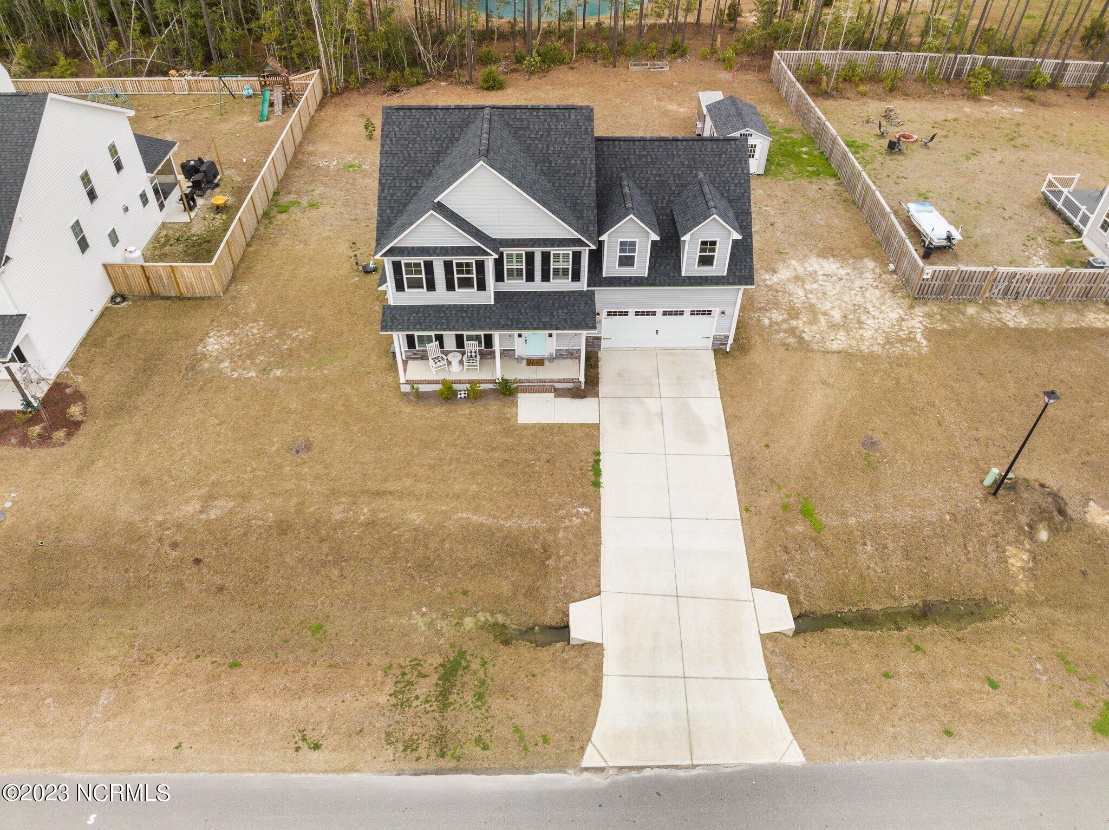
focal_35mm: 24
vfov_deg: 56.8
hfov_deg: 71.6
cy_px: 415
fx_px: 768
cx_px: 554
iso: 100
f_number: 3.5
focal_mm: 12.29
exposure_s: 1/160
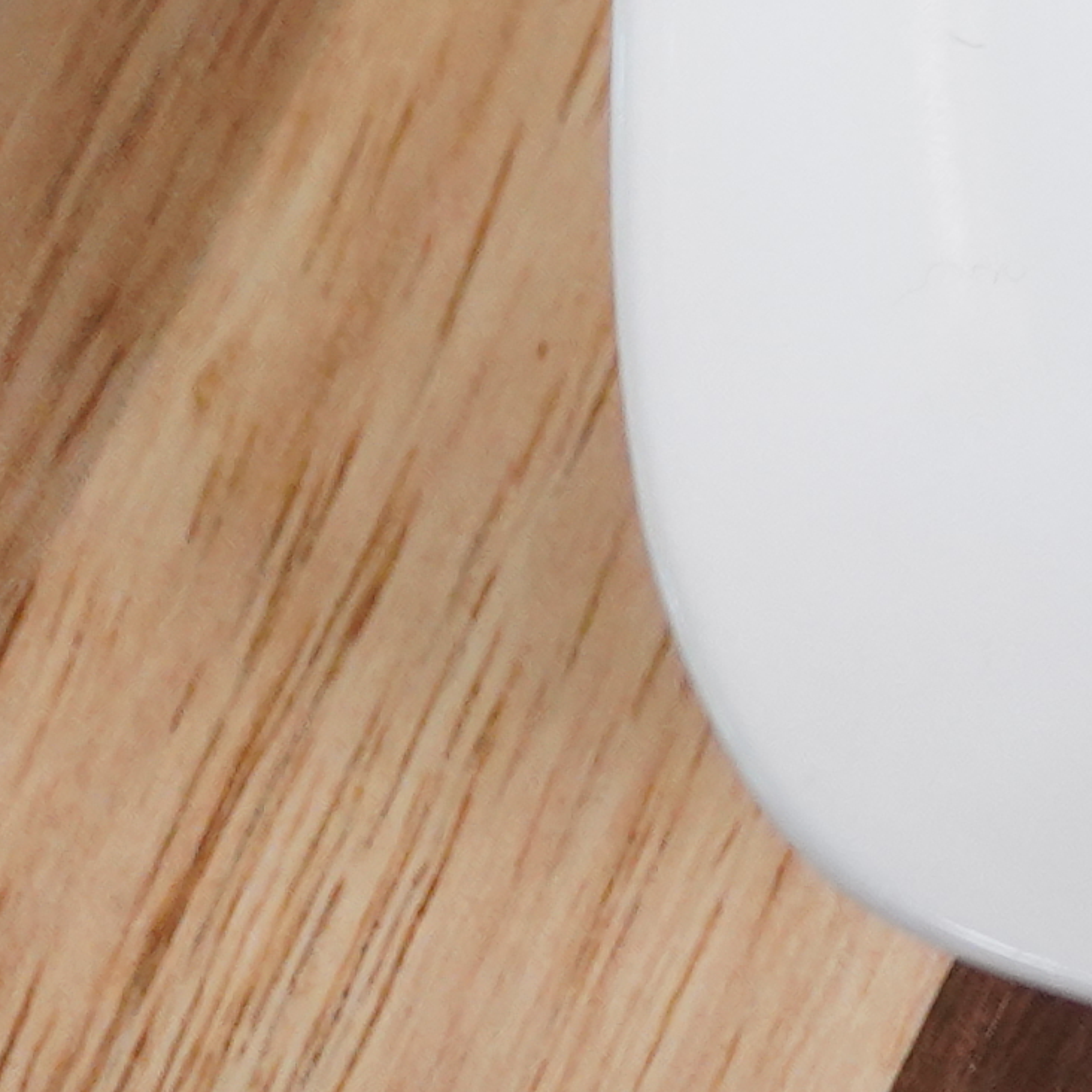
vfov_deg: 6.3
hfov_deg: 6.2
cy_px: -1244
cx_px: 2709
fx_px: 9636
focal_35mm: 270
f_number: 4
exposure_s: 1/160
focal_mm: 30
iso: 1250
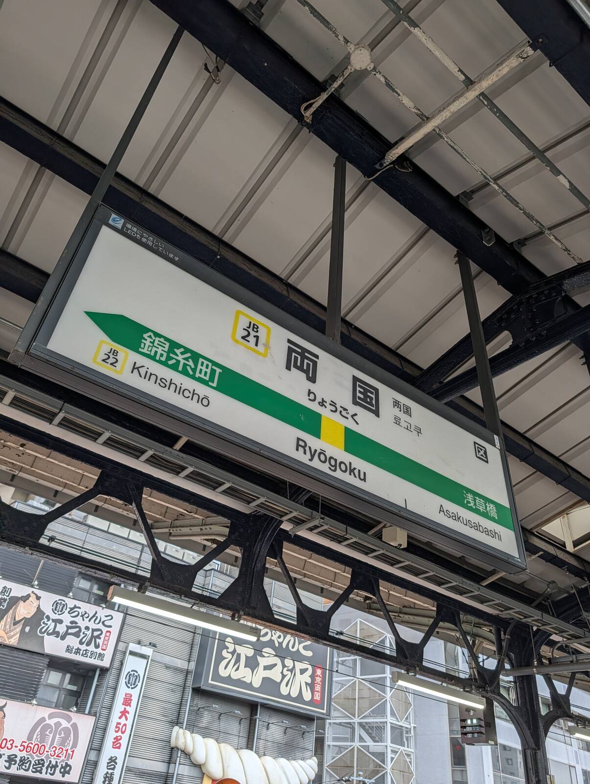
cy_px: 392
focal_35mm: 24
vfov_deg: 71.5
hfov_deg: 56.9
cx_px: 295
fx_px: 544
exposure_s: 1/260
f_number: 1.68
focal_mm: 6.9
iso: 32
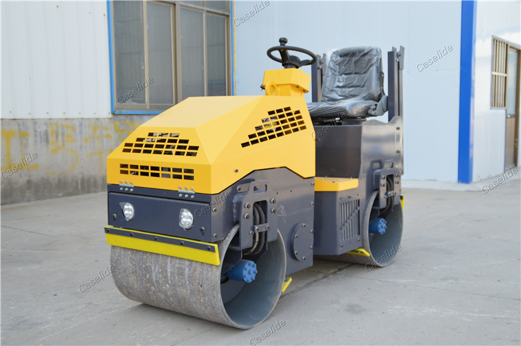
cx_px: 260
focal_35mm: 42
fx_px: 607
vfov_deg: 31.8
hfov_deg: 46.4
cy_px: 173
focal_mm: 28
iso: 100
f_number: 7.1
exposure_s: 1/200
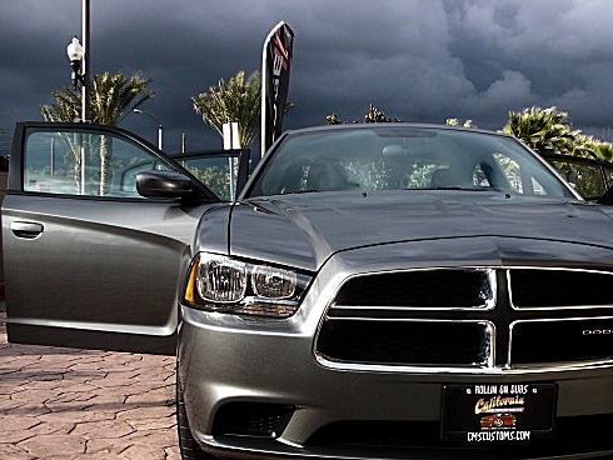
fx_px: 833
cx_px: 382
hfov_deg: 40.2
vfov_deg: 30.7
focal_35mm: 47
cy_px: 295
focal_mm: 6.3
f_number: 2.8
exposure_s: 1/400
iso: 50
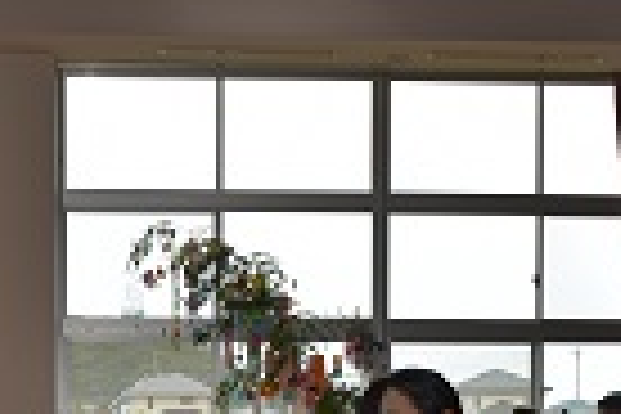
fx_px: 1501
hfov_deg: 23.2
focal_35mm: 87
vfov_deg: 15.1
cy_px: 506
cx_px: 171
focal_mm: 20
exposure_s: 1/160
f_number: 6.3
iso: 100
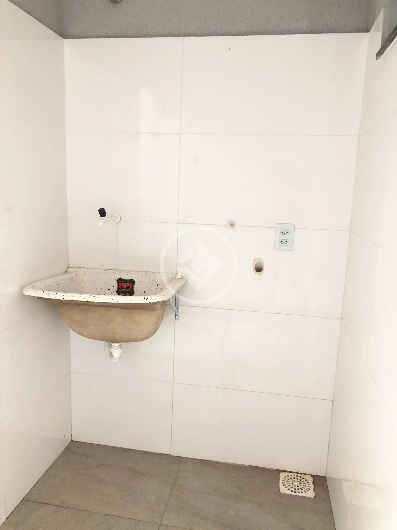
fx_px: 428
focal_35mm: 28
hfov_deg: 49.7
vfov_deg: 63.4
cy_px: 265
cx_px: 198
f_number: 1.8
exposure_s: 1/15
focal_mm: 3.99
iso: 40
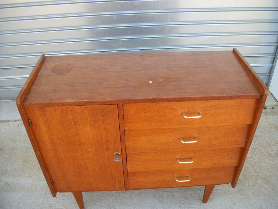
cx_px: 139
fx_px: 257
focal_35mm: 32
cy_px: 104
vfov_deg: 44.2
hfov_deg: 56.8
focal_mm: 5.7
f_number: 2.9
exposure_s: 1/160
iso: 80
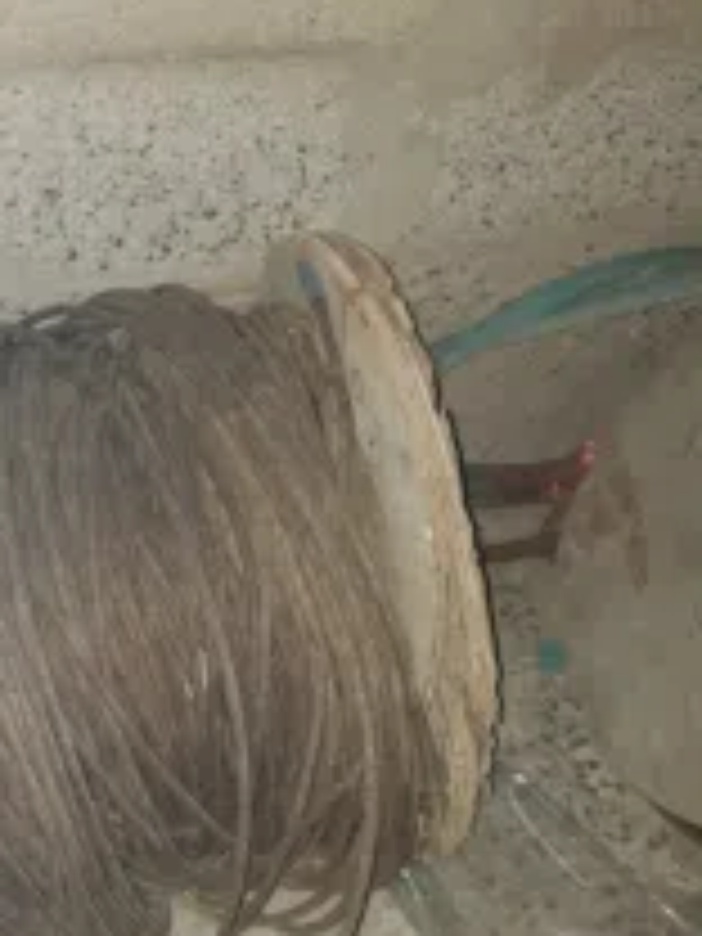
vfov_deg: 37.2
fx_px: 1352
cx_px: 99
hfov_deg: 28.2
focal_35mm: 50
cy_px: 711
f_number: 1.5
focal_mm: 4.3
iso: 100
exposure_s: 1/24
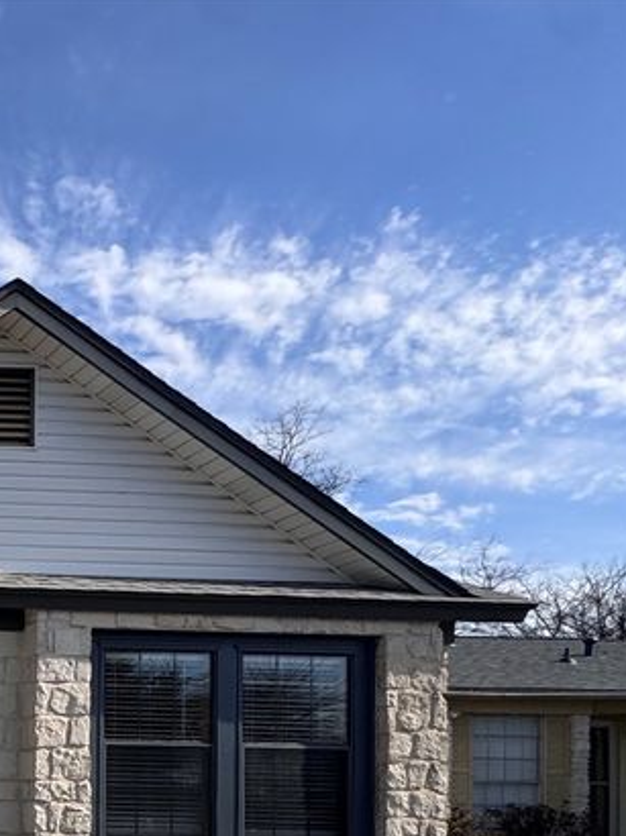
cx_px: -408
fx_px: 845
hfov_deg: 25.0
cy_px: 775
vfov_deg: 46.7
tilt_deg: +0.7
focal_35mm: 35
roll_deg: -0.8
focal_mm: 2.22
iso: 50
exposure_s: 1/1789
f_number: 2.2
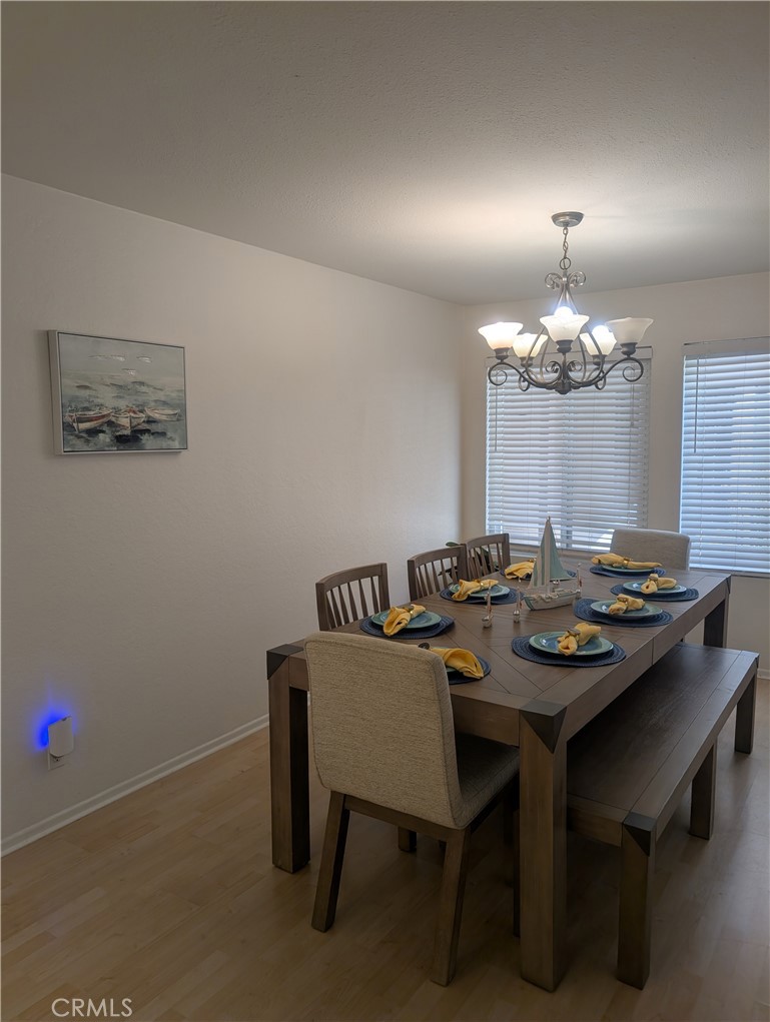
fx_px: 710
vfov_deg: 71.5
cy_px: 511
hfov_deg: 56.9
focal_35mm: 24
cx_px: 385
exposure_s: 1/40
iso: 27
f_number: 1.68
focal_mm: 6.9
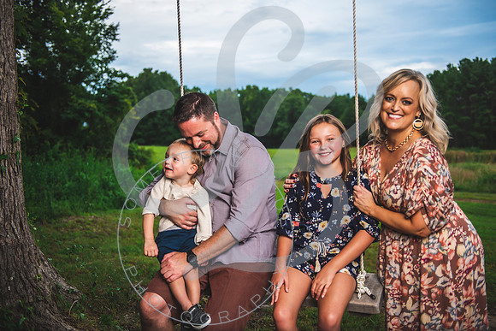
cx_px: 248
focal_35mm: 38
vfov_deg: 35.1
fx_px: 524
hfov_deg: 50.7
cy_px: 166
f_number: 2.8
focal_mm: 38
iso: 100
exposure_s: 1/250
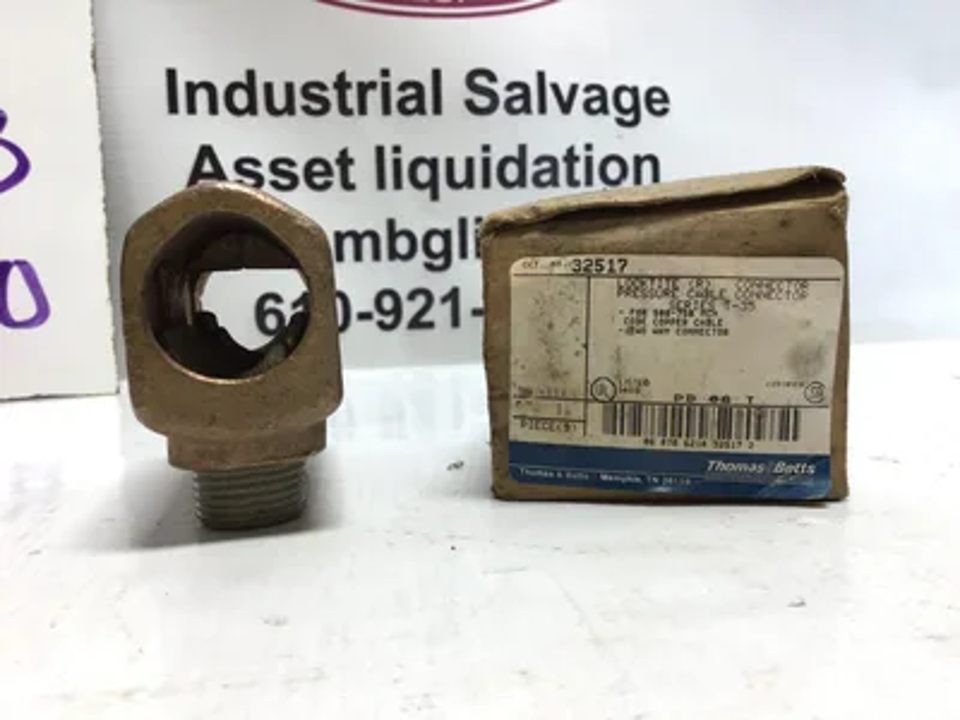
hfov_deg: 58.4
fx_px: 860
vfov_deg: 45.4
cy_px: 360
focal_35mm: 31
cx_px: 480
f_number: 2.4
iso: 40
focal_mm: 3.3
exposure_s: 1/120
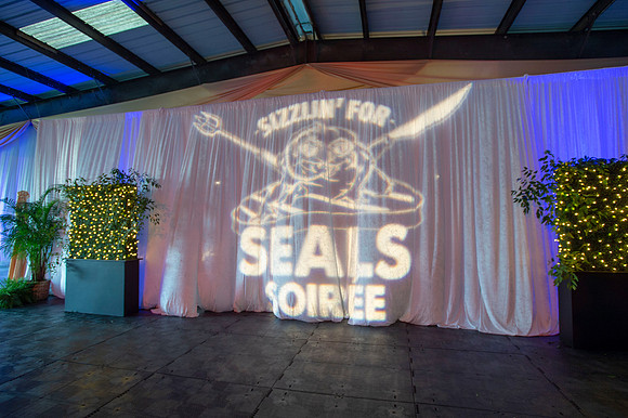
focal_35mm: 19
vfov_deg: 64.5
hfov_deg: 86.9
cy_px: 209
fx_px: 331
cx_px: 314
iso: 400
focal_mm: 19
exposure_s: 1/25
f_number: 4.5
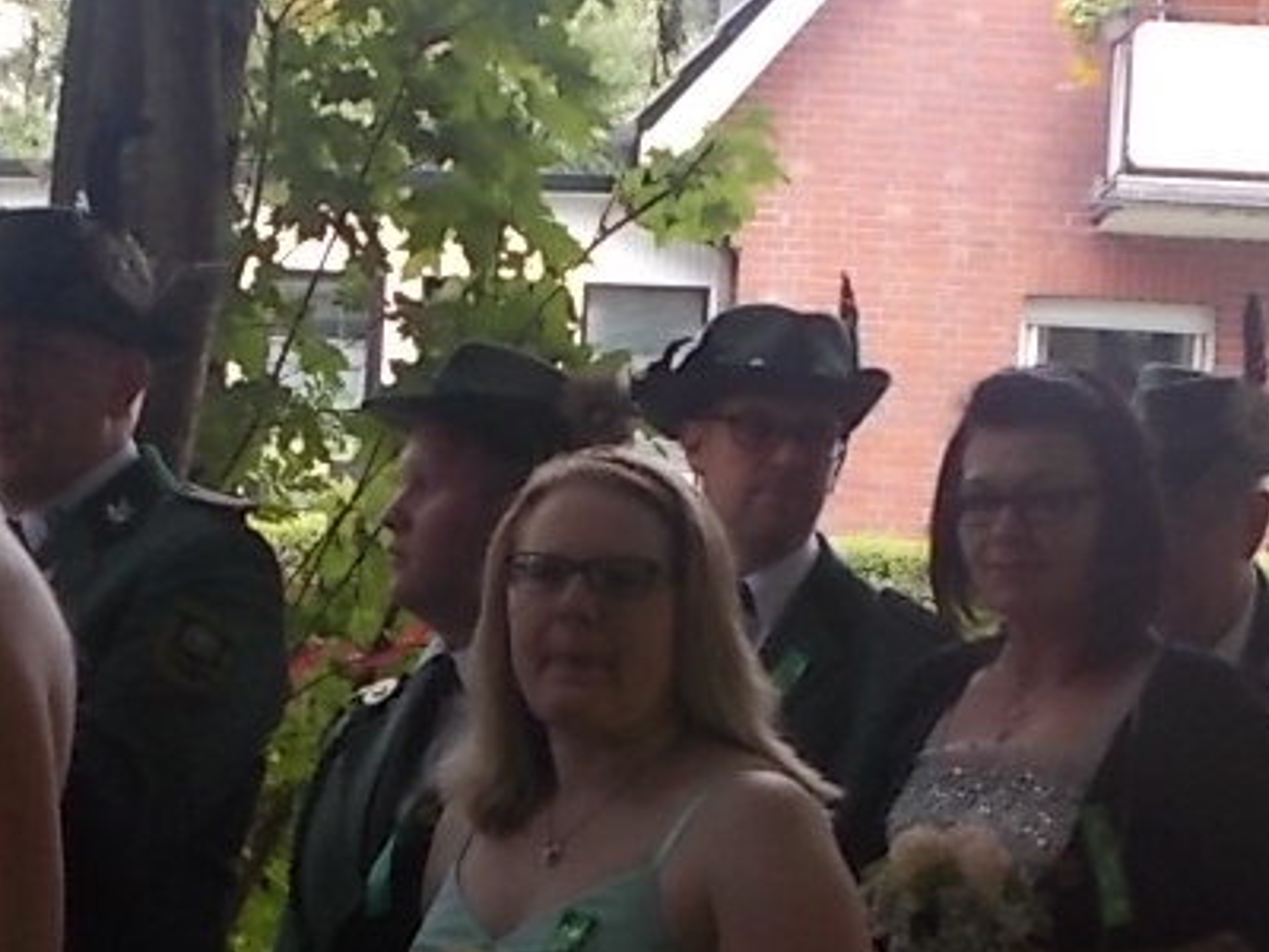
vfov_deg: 10.8
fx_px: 4986
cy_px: 835
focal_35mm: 136
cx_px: 454
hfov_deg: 14.5
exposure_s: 1/125
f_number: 3.6
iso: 80
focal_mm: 6
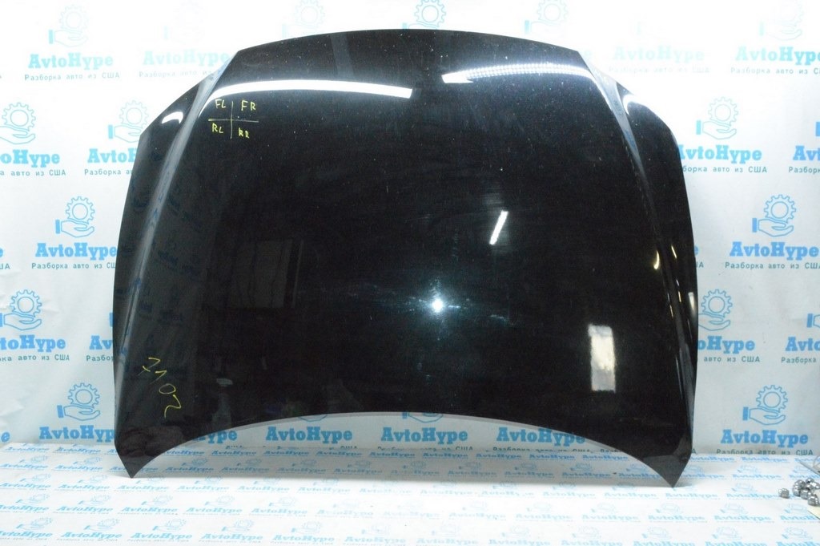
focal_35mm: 30
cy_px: 273
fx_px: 683
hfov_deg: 62.0
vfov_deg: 43.5
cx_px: 410
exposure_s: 1/50
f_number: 16
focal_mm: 20
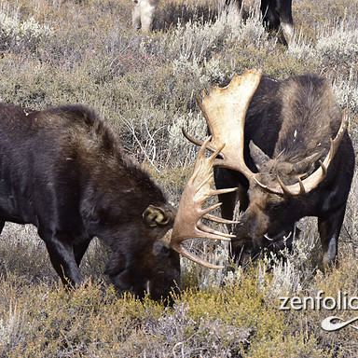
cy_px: 179
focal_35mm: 308
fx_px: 3604
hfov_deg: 5.7
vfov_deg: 5.7
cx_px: 151
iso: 800
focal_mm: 240
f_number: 8
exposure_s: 1/800
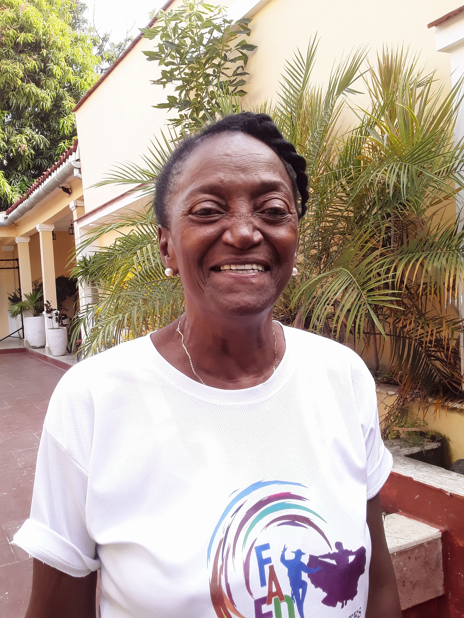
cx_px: 232
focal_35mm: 31
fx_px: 554
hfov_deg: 45.4
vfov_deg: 58.4
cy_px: 309
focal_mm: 3.3
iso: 40
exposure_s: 1/161
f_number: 2.2
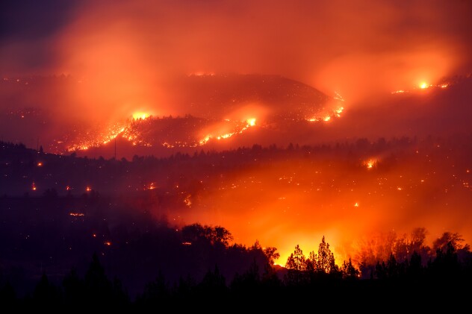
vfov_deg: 9.8
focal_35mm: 140
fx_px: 1835
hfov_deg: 14.7
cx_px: 236
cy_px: 157
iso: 400
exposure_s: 10
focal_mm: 140
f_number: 6.7
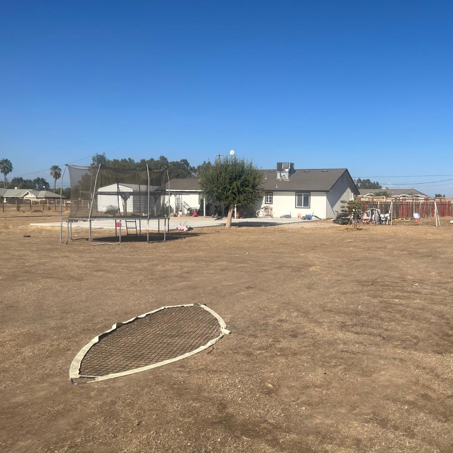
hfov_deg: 51.5
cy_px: 224
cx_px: 303
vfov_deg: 52.5
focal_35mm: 31
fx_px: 459
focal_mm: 5.1
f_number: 1.6
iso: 50
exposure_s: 1/5319
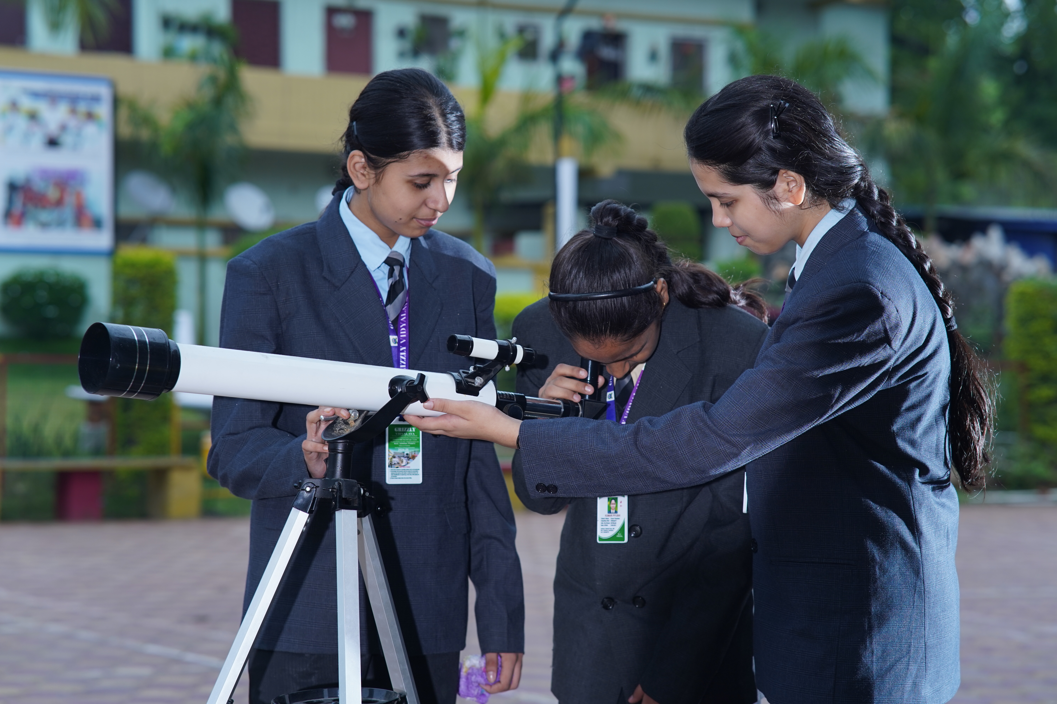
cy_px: 352
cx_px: 528
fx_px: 2495
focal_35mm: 85
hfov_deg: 23.9
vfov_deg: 16.1
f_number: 4
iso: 250
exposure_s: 1/160
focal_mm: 85
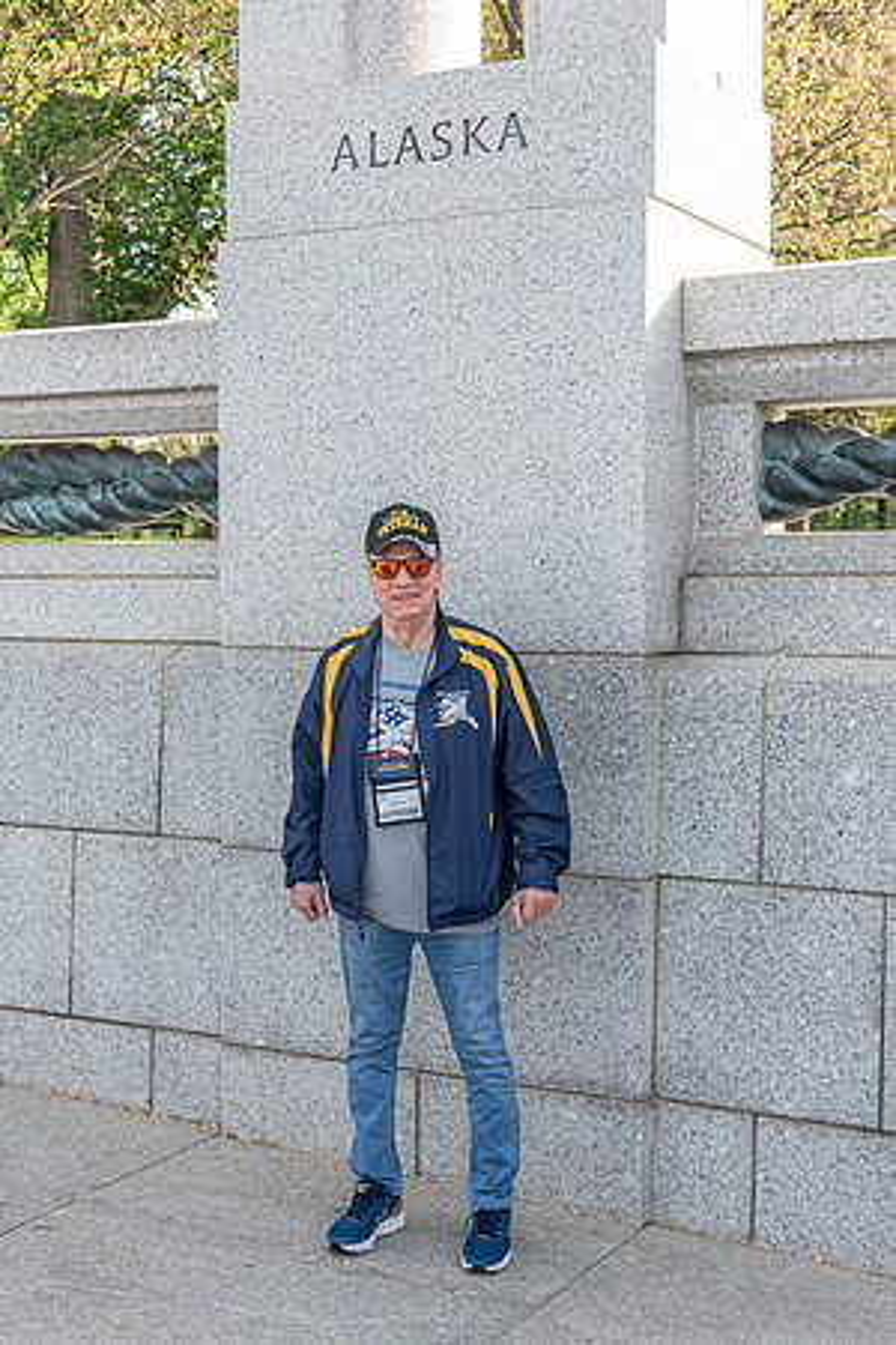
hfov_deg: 27.4
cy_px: 654
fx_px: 1840
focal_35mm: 49
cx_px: 418
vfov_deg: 40.1
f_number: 4
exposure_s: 1/125
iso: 100
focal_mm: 32
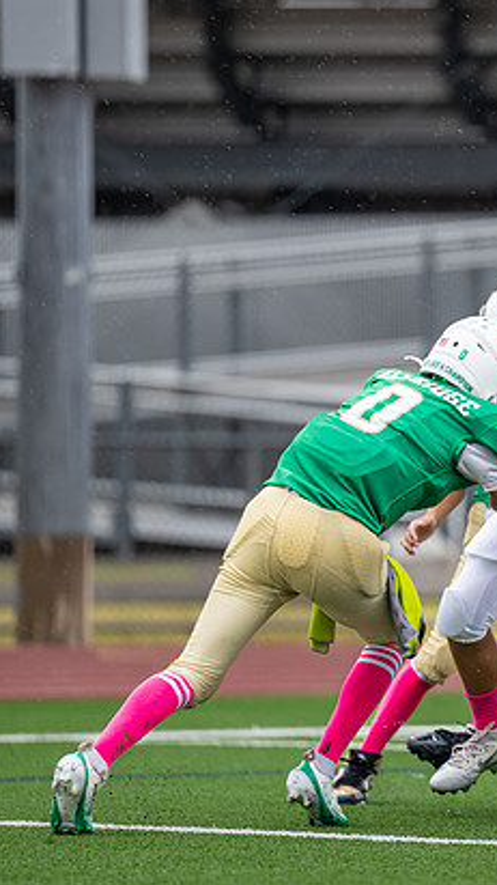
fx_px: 8955
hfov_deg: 3.2
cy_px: 404
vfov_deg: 5.7
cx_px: 630
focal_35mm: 382
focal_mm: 197
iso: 400
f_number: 2.8
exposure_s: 1/1000
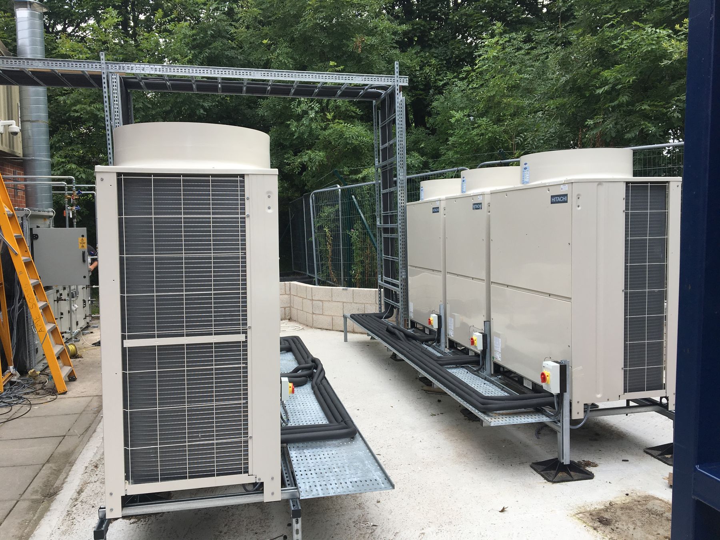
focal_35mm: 29
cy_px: 270
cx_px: 360
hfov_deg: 61.7
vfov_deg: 48.2
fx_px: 603
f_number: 2.2
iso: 25
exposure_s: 1/587
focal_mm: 4.15
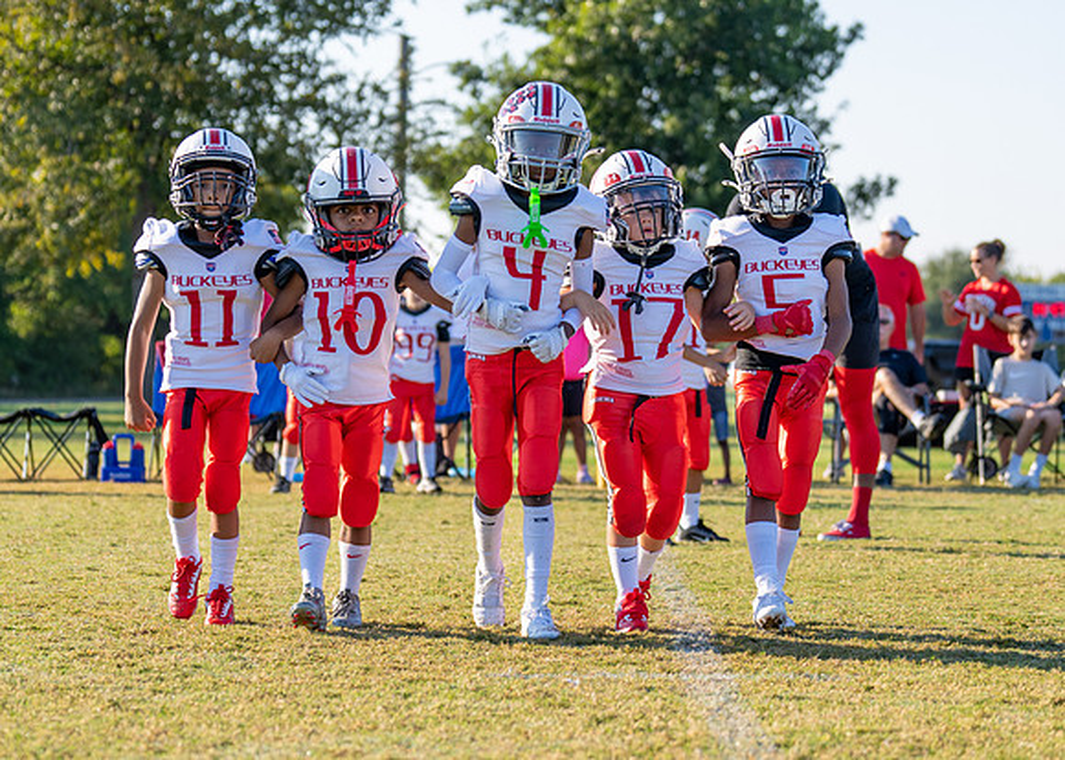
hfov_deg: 17.8
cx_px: 548
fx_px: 3392
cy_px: 398
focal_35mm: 112
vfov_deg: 12.8
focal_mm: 70
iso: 100
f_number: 2.8
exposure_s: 1/800
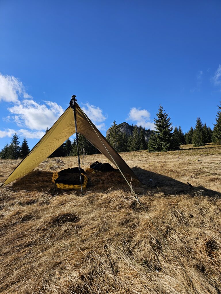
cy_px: 147
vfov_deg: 73.9
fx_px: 196
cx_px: 110
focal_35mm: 23
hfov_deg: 58.9
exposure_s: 1/765
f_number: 1.7
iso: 10
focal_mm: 6.3
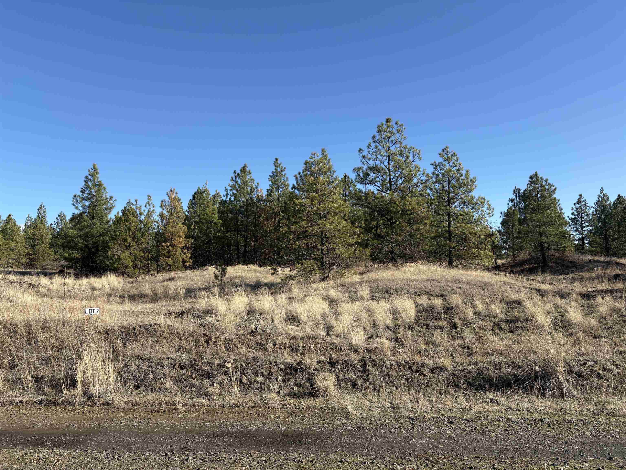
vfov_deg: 53.1
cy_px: 235
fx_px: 470
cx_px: 313
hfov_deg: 67.3
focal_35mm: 26
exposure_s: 1/2538
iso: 50
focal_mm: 5.96
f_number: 1.6
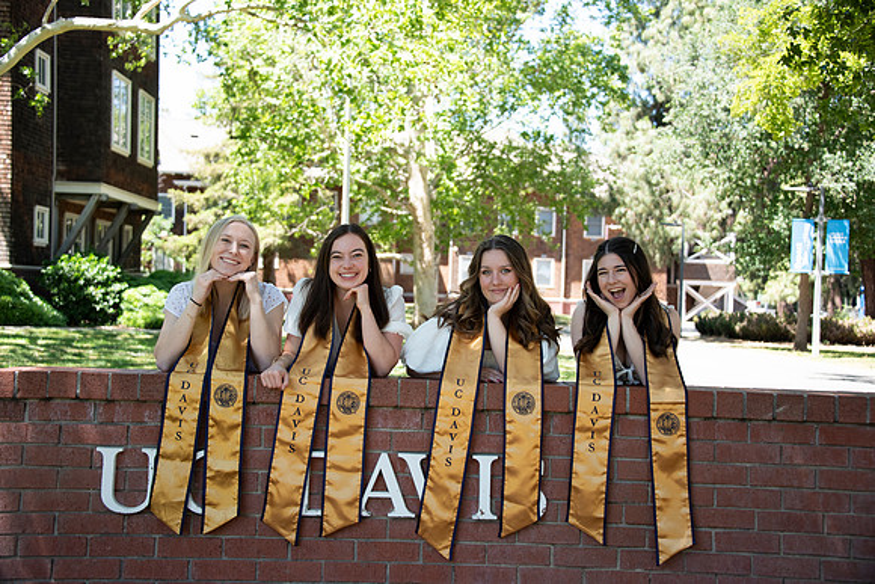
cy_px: 292
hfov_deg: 41.1
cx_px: 438
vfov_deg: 28.1
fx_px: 1167
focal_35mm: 48
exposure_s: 1/640
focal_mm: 48
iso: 640
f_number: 4.2
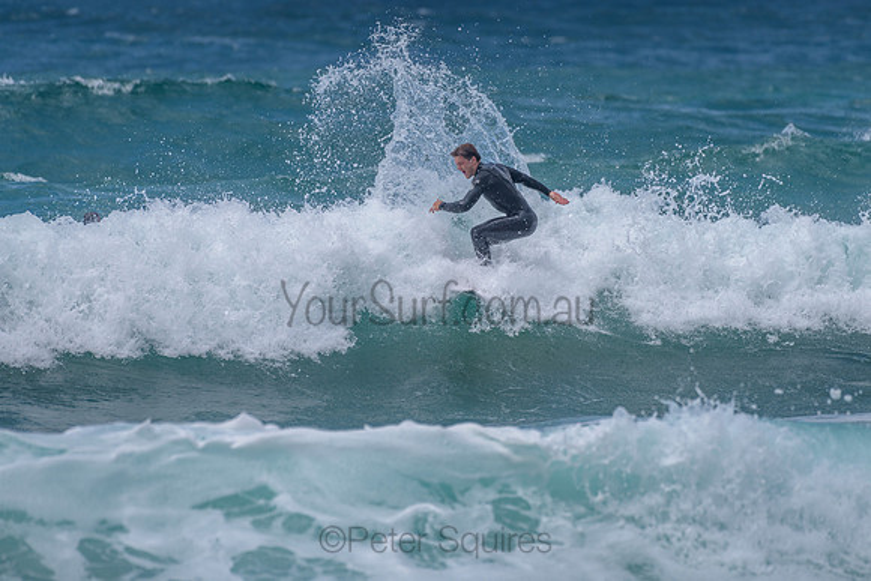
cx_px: 485
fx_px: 15421
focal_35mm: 637
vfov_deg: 2.2
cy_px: 211
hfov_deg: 3.2
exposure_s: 1/2000
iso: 125
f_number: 5.6
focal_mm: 500
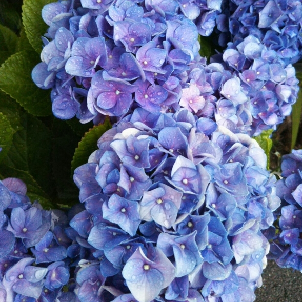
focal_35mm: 36
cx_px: 153
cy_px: 108
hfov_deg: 46.0
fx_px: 355
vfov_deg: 45.5
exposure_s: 1/120
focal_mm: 4
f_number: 2.2
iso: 200
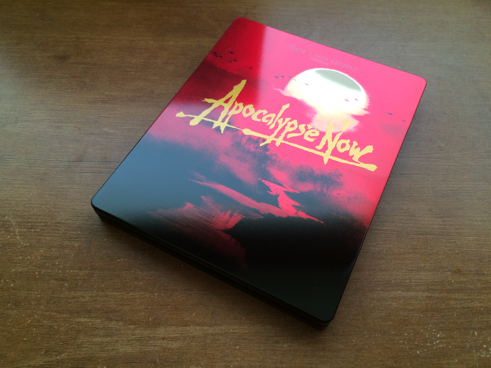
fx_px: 411
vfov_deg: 48.2
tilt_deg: -59.0
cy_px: 184
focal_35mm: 29
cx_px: 246
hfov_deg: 61.7
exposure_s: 1/30
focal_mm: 4.15
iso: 40
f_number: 2.2
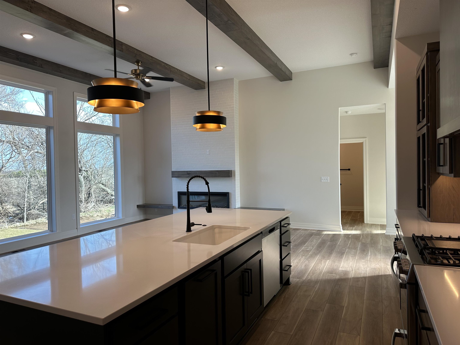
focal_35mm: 24
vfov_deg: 56.8
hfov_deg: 71.6
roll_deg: +0.8
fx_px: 319
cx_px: 230
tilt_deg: -1.3
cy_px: 172
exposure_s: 1/171
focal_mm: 6.86
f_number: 1.78
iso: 64
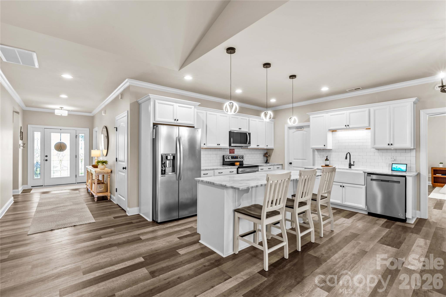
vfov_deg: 73.7
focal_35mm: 16
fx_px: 198
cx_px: 223
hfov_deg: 96.7
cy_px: 148
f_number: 16
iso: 100
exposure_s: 1.3
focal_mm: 16
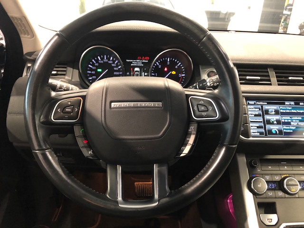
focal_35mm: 28
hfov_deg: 63.4
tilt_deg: -24.6
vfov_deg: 49.7
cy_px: 114
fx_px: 246
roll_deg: -2.6
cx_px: 152
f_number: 1.8
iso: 100
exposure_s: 1/4
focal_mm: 3.99
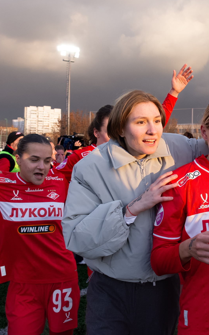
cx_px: 162
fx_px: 410
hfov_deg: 28.1
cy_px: 153
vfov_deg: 44.3
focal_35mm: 45
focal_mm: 18
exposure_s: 1/1600
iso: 800
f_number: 5
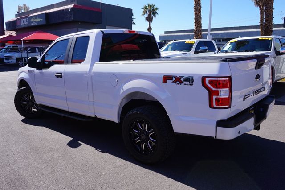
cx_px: 142
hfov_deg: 62.0
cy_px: 95
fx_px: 237
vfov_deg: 43.6
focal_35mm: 30
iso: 100
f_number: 11
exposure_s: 1/80
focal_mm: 20
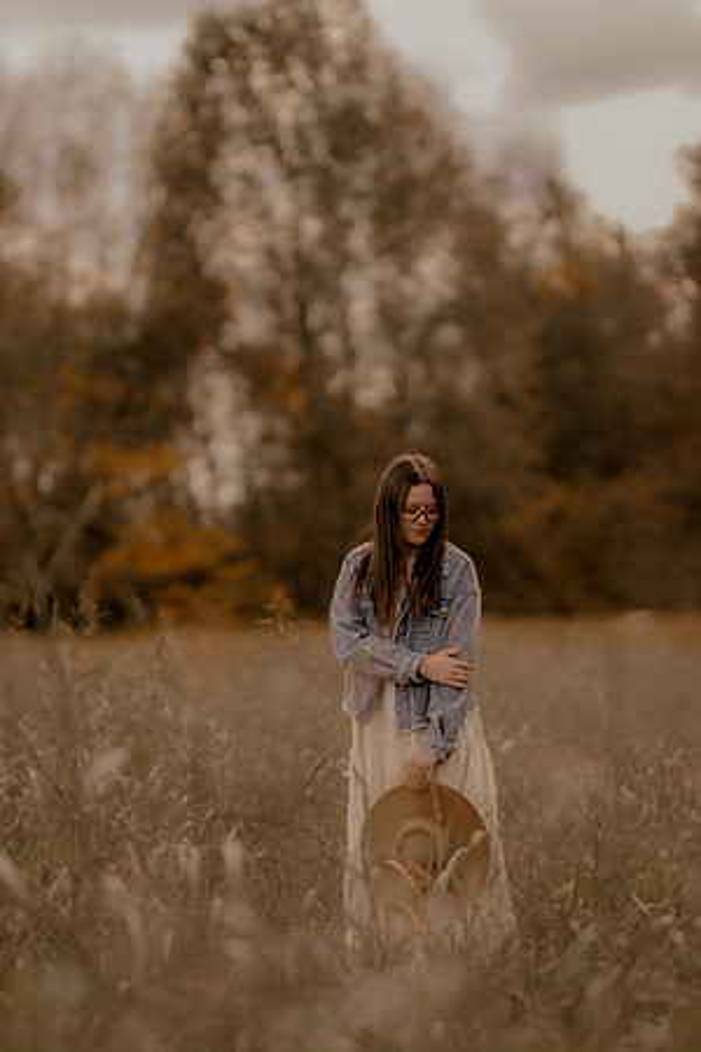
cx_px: 350
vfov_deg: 16.1
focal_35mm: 127
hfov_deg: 10.8
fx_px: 3709
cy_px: 526
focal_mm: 85
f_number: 1.4
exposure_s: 1/2500
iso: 200
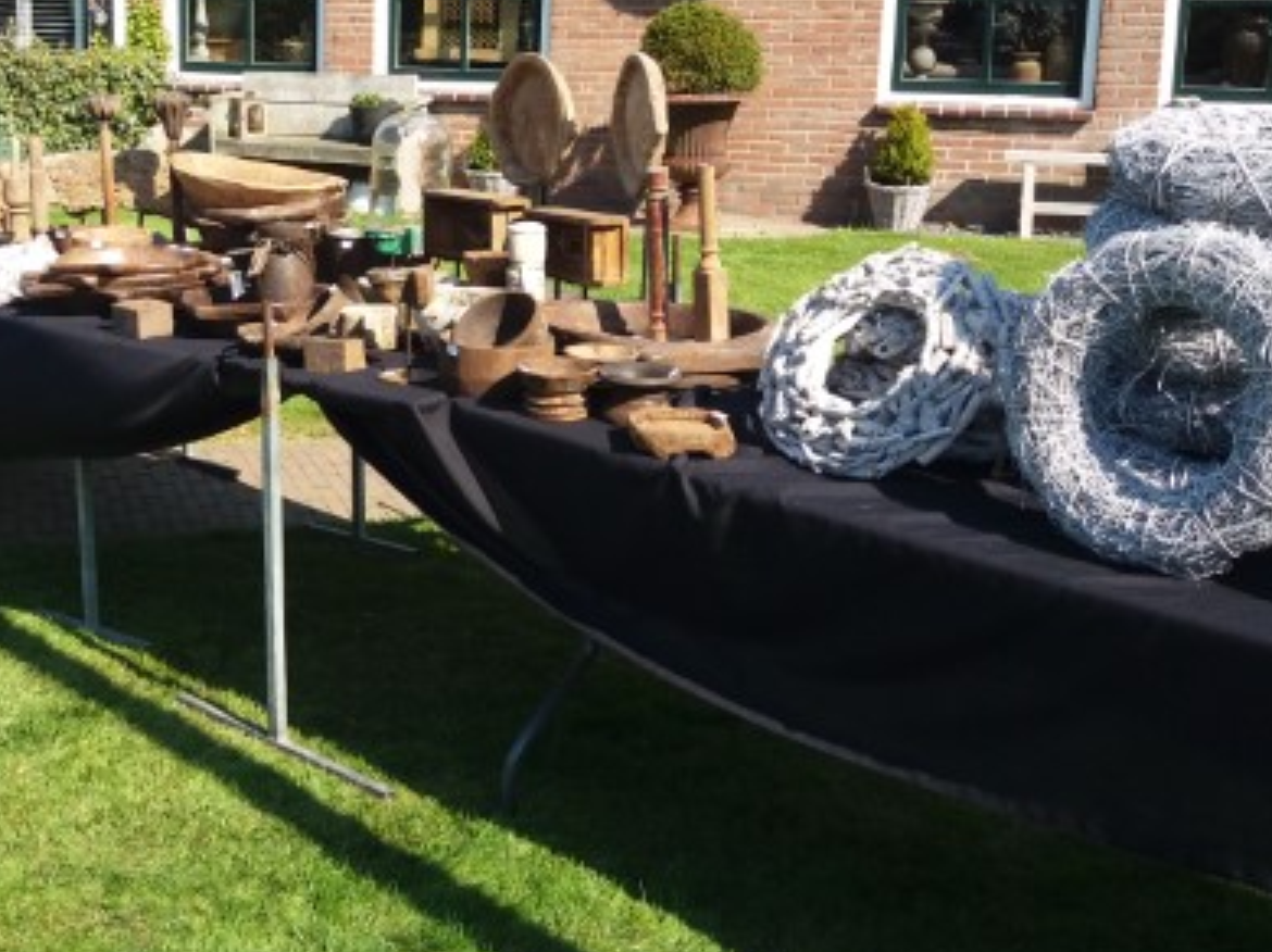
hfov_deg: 40.4
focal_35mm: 46
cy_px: 271
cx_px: 356
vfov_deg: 31.1
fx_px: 1689
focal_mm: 3.7
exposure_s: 1/738
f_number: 1.9
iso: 64
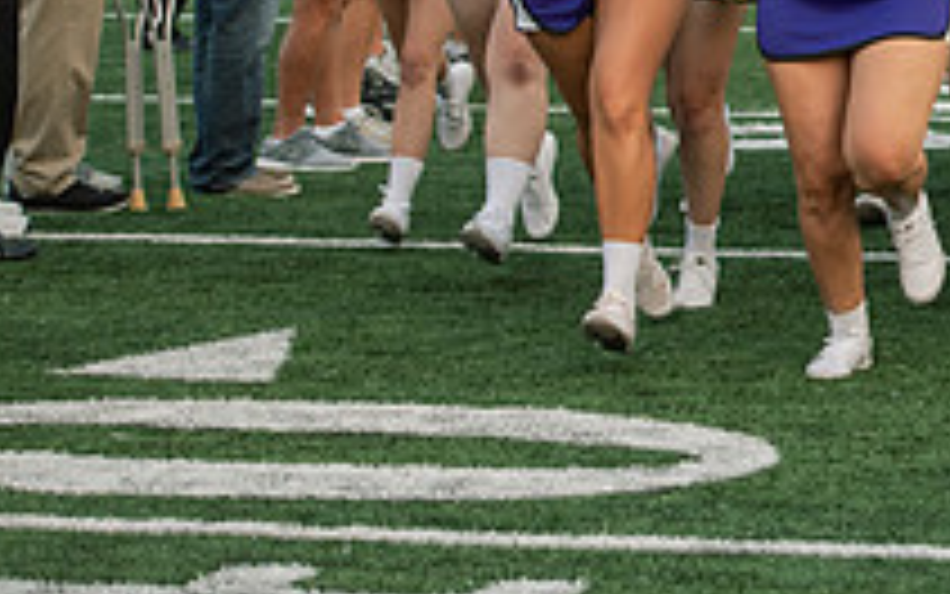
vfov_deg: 6.6
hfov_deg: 10.4
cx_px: 1297
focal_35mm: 196
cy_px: -214
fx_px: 5076
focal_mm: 70
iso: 800
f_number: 4.5
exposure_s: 1/500
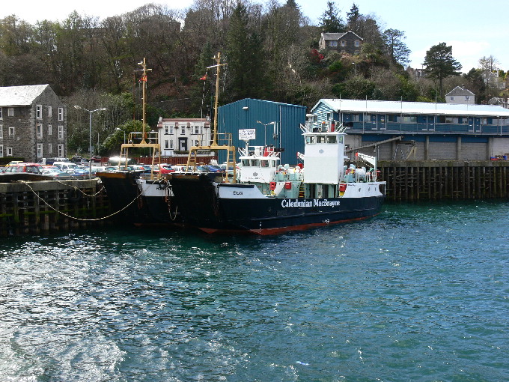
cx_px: 254
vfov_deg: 35.1
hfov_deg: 45.8
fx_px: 603
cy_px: 191
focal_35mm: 41
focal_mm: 8.8
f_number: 5.6
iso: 80
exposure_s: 1/160
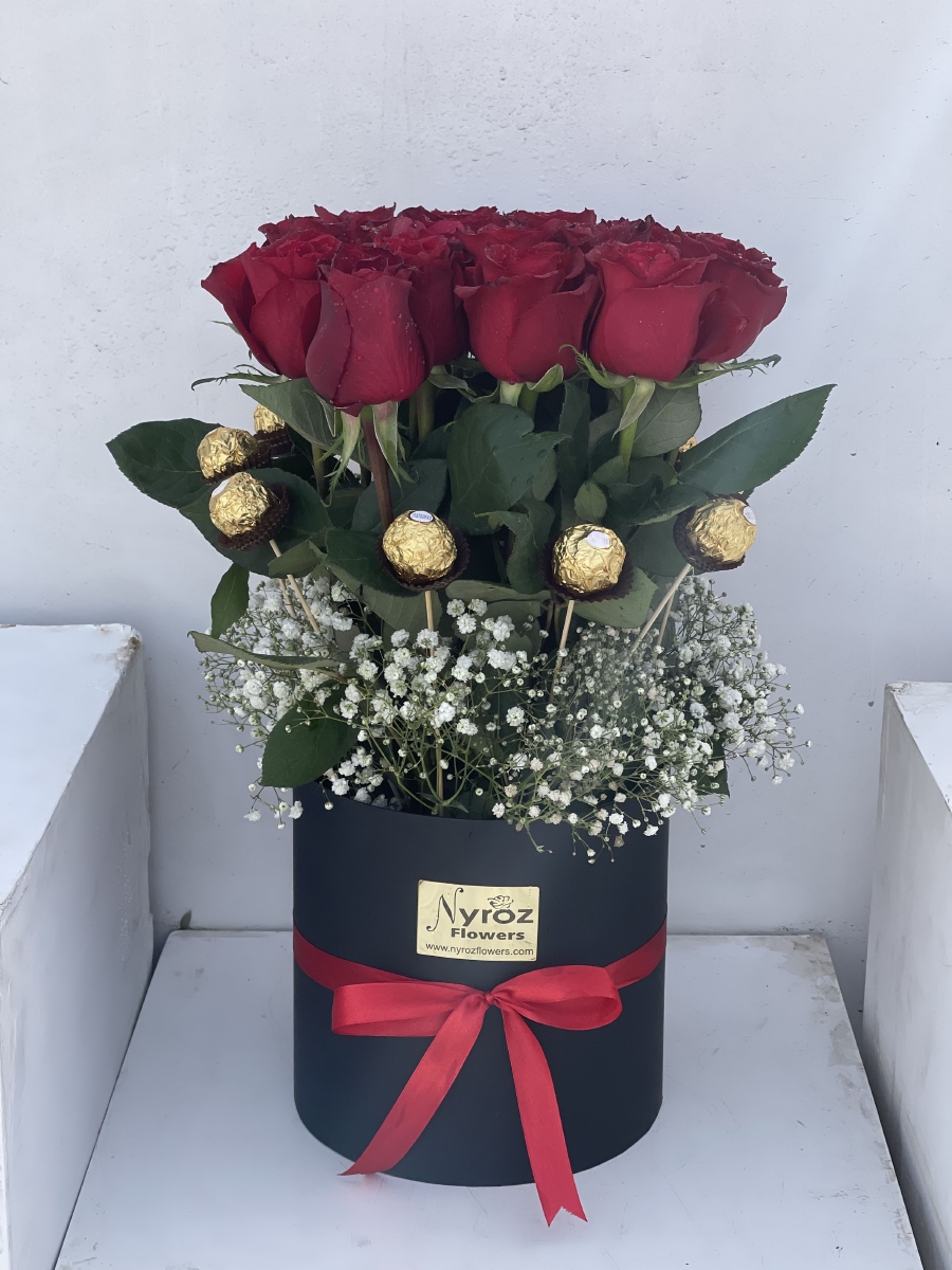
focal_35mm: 64
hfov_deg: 22.9
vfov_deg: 30.3
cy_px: 635
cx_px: 476
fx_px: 2347
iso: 20
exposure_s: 1/459
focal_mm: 7.5
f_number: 2.2
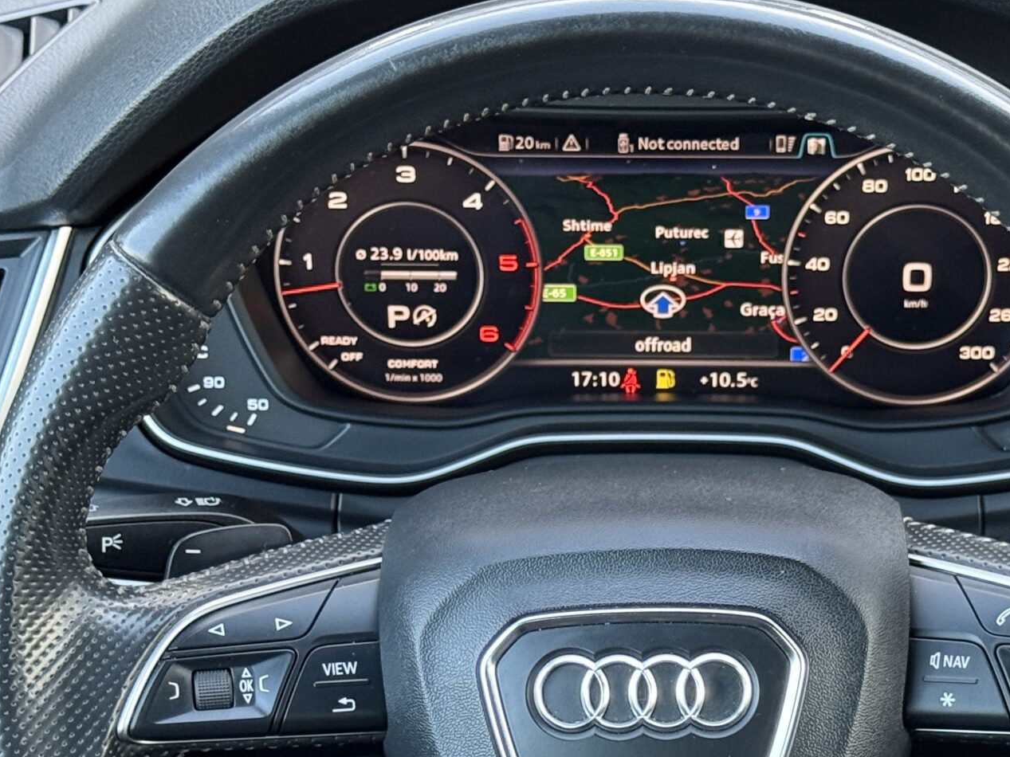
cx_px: 694
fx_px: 2830
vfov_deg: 15.1
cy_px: 610
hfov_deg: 20.2
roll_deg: +0.0
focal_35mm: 97
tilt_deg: -27.2
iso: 250
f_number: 1.78
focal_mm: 6.76
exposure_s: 1/42
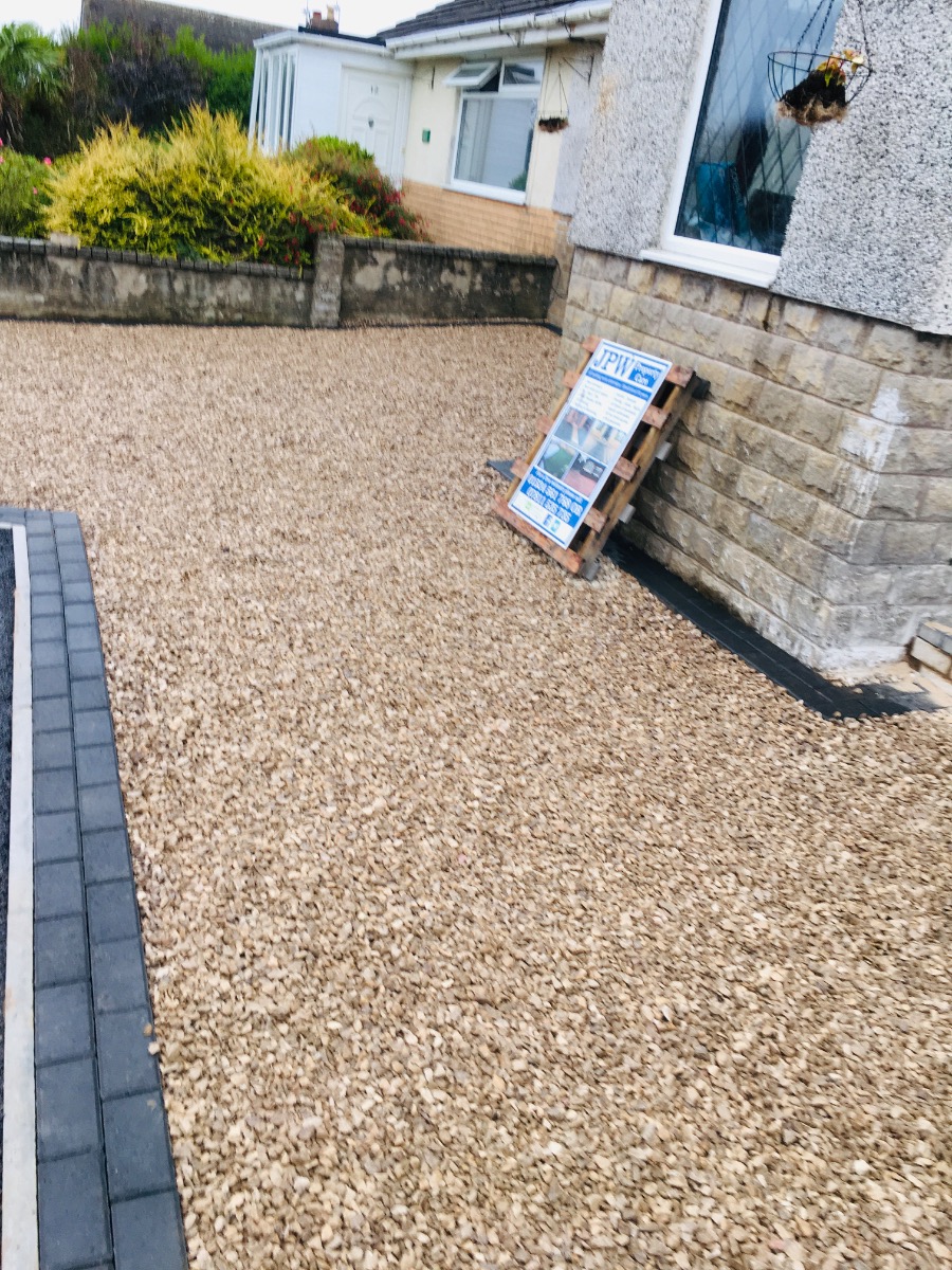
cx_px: 476
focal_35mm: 29
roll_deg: -8.9
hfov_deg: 48.2
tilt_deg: -23.4
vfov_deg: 61.7
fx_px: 1063
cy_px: 635
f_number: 2.2
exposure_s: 1/33
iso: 25
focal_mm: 4.15
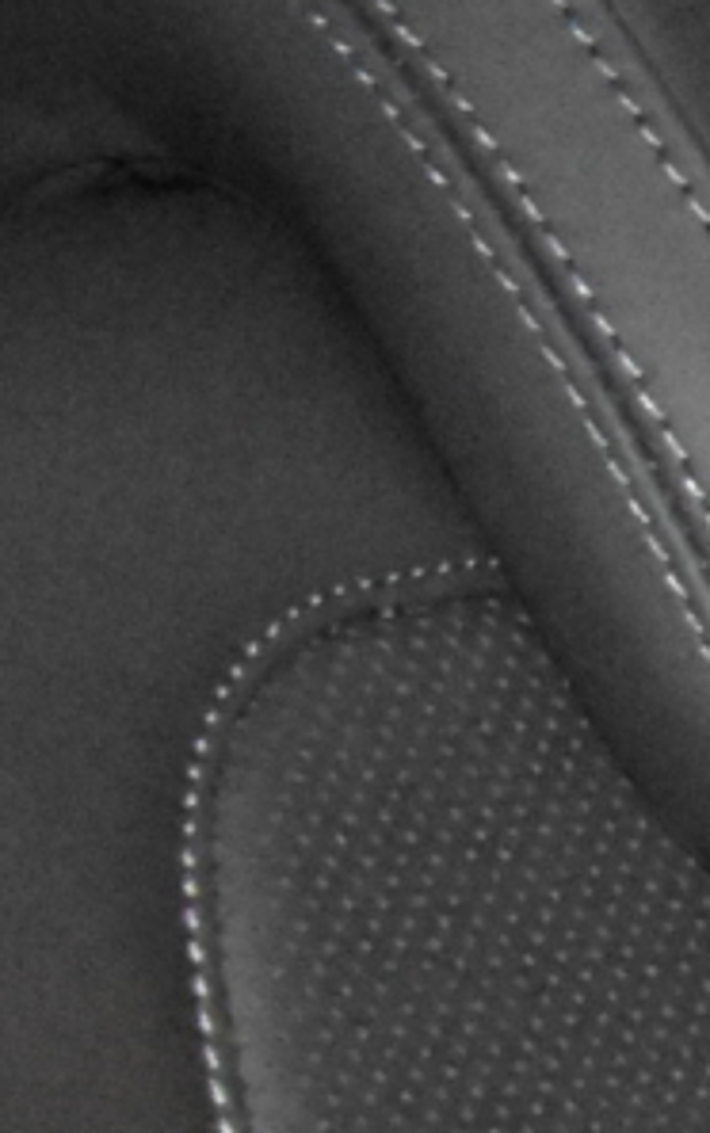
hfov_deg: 4.4
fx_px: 7327
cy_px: 2634
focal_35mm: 237
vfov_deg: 8.2
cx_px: 4157
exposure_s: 1/60
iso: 6400
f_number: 8
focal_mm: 18
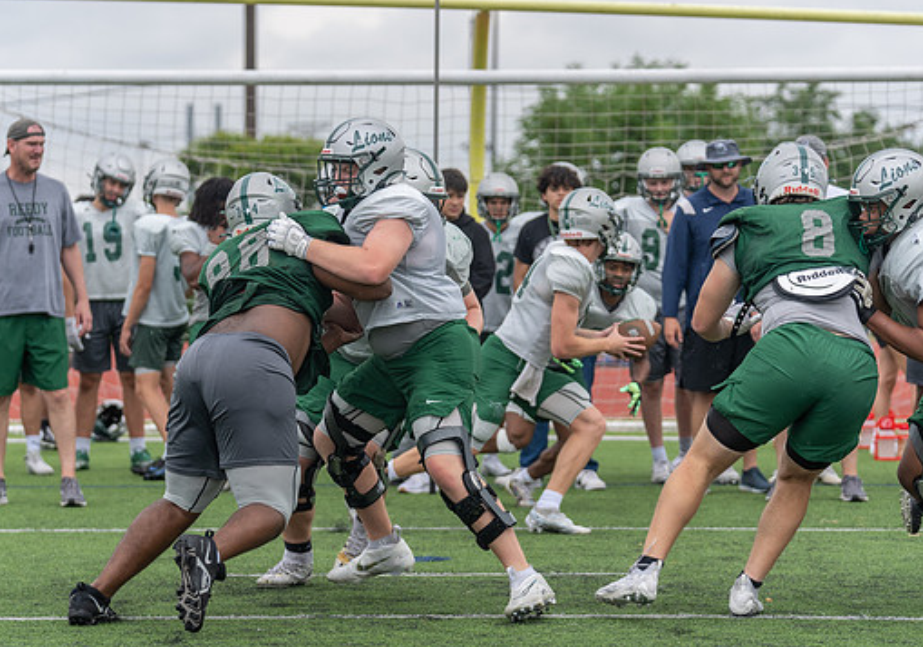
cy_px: 326
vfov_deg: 9.2
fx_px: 4012
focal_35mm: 154
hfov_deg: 13.1
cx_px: 414
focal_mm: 116
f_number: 3.5
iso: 200
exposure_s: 1/1250
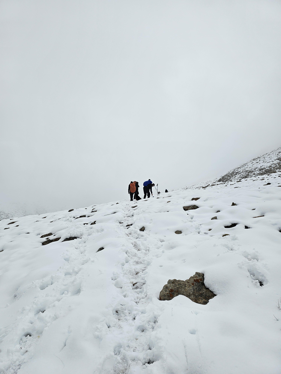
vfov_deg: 73.9
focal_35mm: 23
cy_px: 187
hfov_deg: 58.9
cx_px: 140
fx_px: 249
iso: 10
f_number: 1.7
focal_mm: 6.3
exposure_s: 1/2490
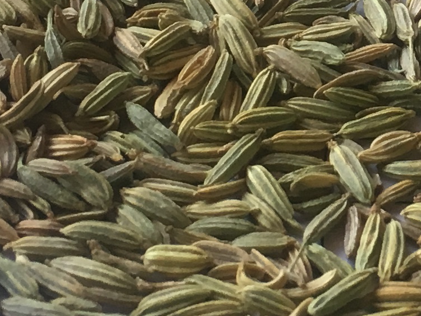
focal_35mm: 156
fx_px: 1897
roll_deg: +0.8
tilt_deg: -43.7
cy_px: -138
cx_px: 592
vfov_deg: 9.3
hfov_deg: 12.2
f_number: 2.2
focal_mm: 4.15
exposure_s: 1/33
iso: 25
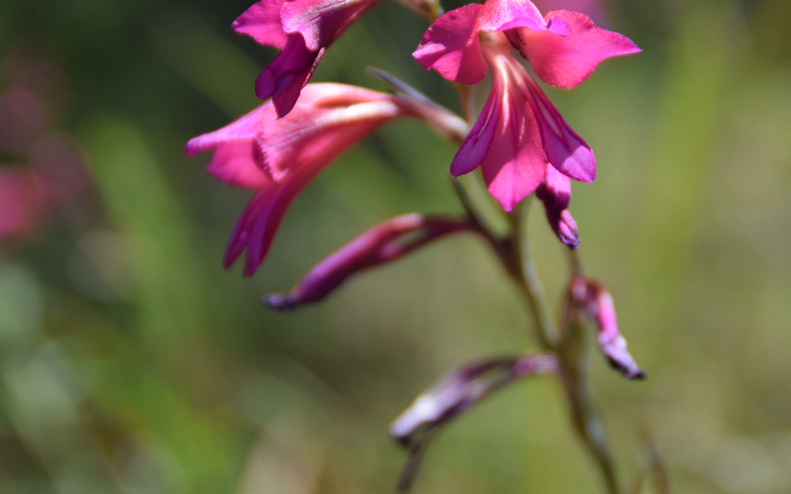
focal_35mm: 157
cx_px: 378
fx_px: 3376
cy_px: 197
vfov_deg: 8.4
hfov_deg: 13.4
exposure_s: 1/640
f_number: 6.3
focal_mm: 85
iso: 200
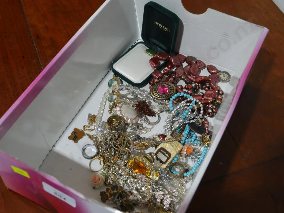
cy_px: 106
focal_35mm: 50
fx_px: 410
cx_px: 142
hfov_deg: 38.2
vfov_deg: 29.1
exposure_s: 1/60
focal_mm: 25
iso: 400
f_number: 5.3
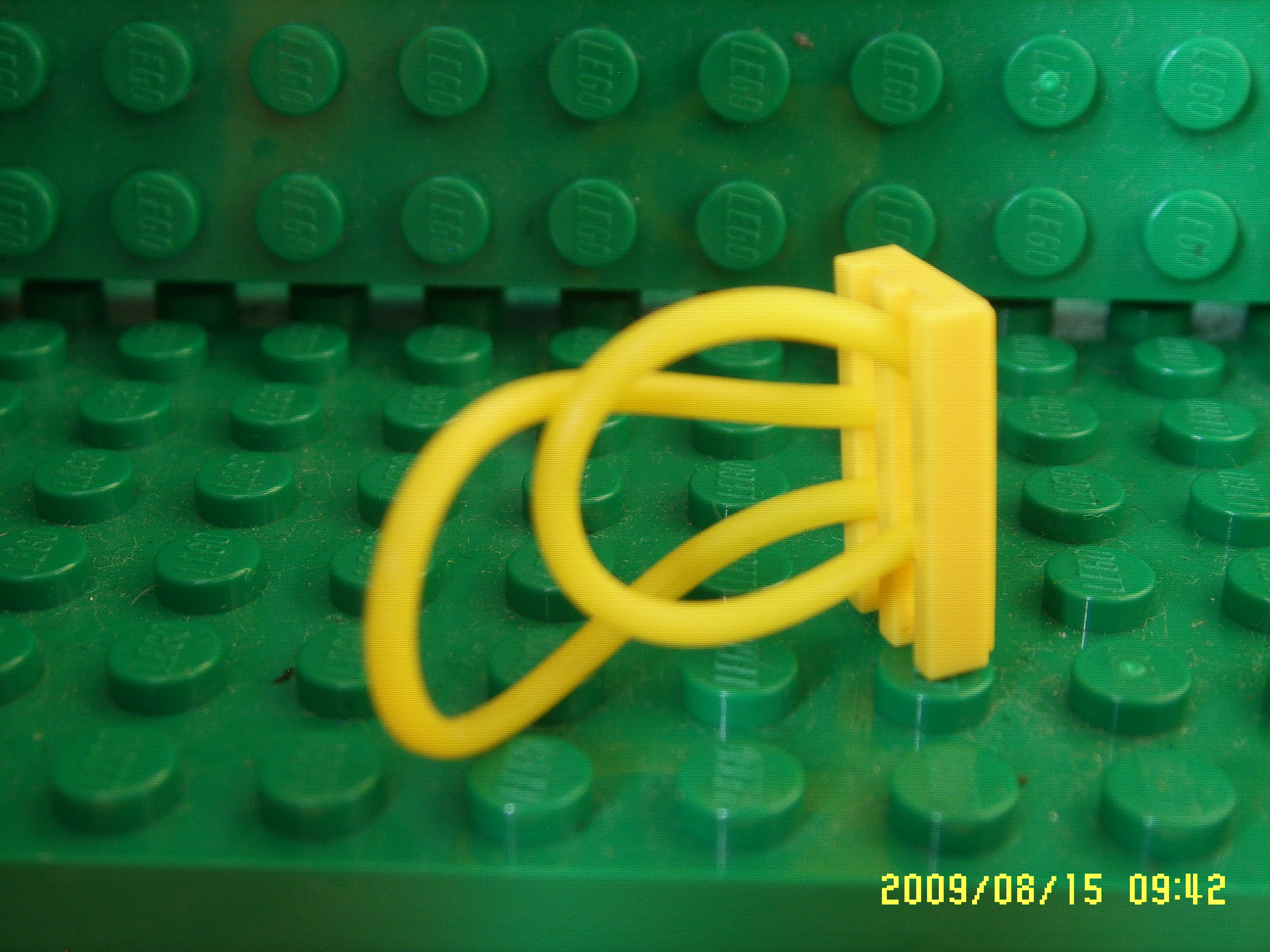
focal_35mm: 50
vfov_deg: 29.1
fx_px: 1834
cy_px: 476
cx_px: 635
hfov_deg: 38.2
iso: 63
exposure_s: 1
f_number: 3.8
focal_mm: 8.8
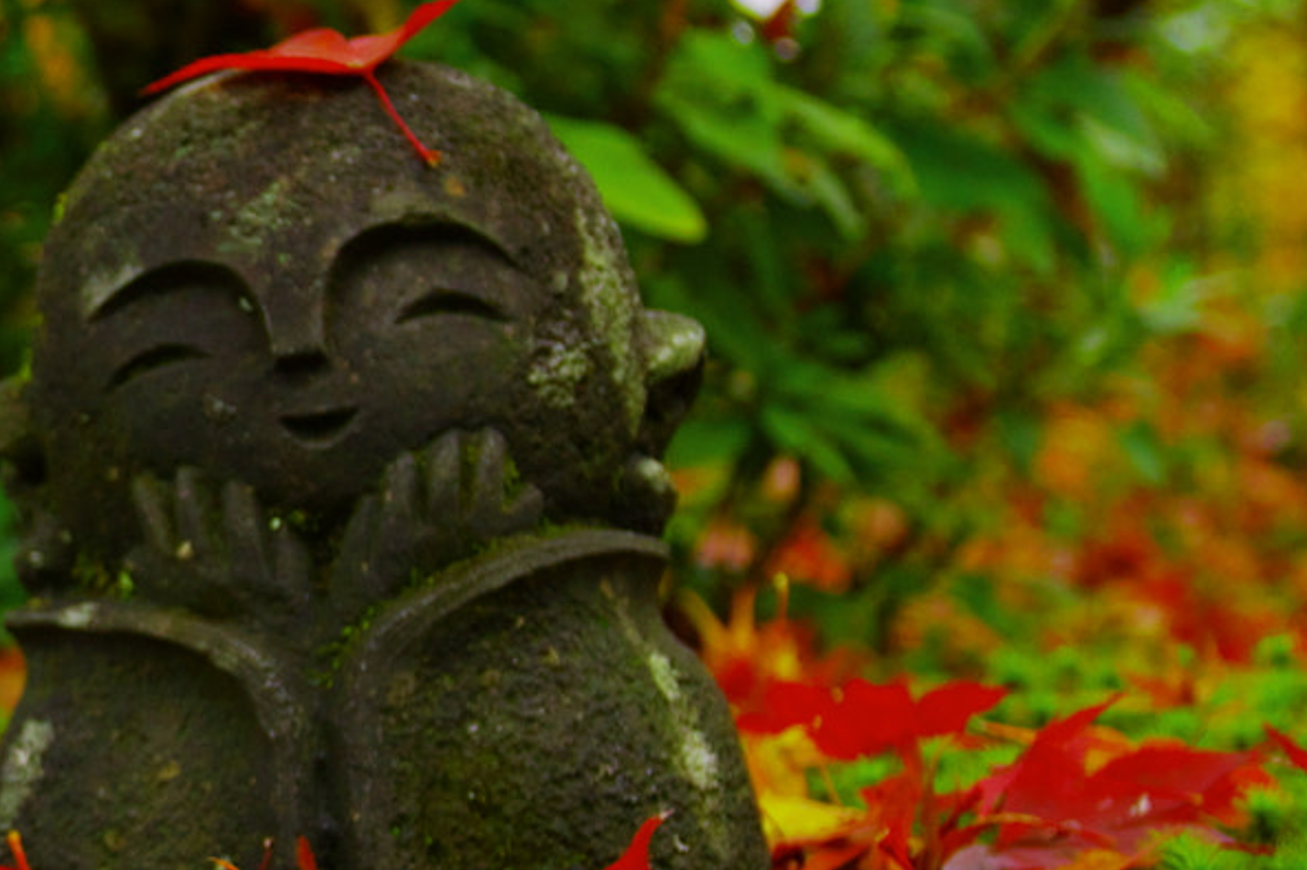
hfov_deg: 13.8
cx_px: -203
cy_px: 573
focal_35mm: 145
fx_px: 5263
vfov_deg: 9.5
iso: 200
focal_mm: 28
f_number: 4
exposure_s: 1/15
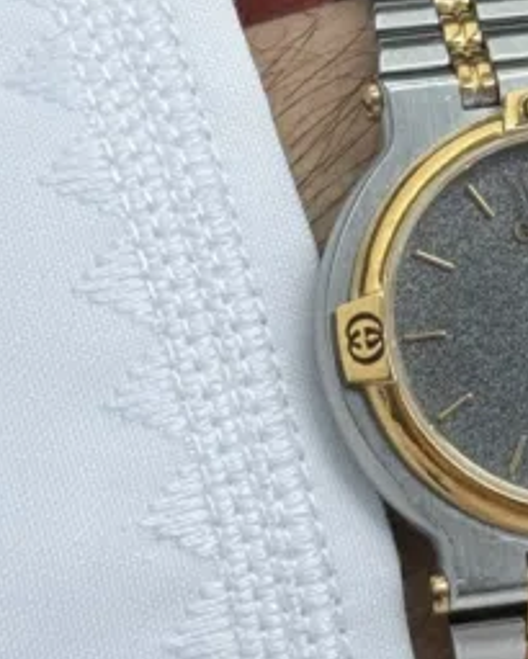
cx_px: 644
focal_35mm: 117
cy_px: 93
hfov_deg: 12.8
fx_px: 2284
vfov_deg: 16.3
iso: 80
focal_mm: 6.76
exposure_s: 1/693
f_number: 1.78
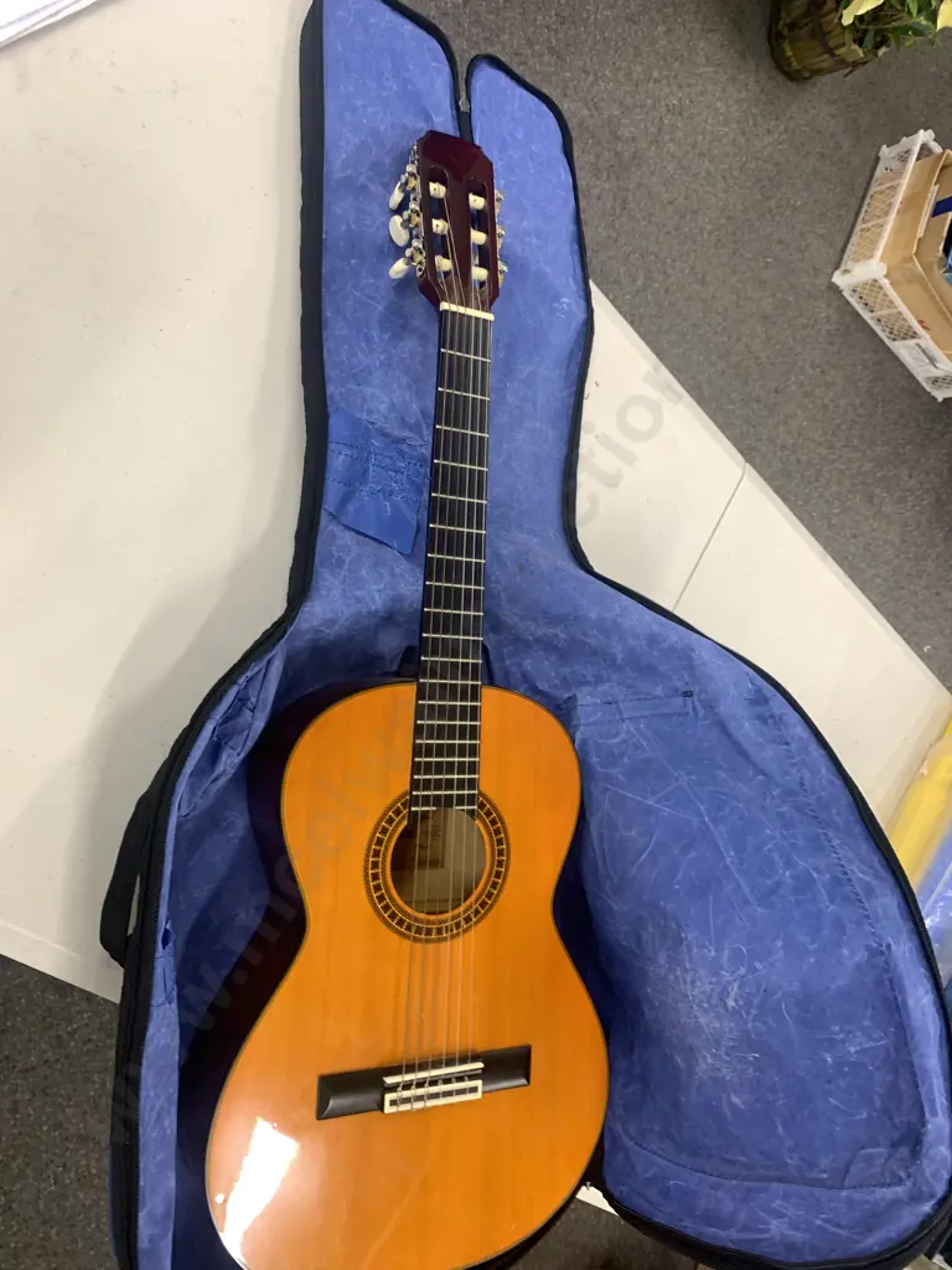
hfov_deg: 53.1
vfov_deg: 67.3
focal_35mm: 26
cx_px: 476
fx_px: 953
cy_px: 635
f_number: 1.8
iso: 80
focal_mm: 4.25
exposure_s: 1/50
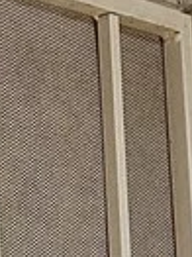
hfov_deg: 5.7
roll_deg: +0.5
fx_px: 1800
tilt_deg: +5.9
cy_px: 404
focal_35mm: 243
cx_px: -404
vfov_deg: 8.0
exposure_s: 1/357
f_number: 2.4
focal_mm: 3.3
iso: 25
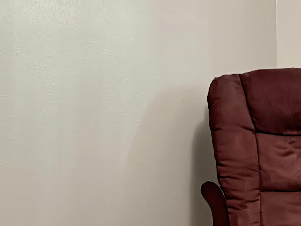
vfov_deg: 17.8
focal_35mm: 83
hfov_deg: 22.7
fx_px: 722
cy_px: 106
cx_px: 295
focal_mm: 6.76
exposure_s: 1/40
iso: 640
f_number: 1.78
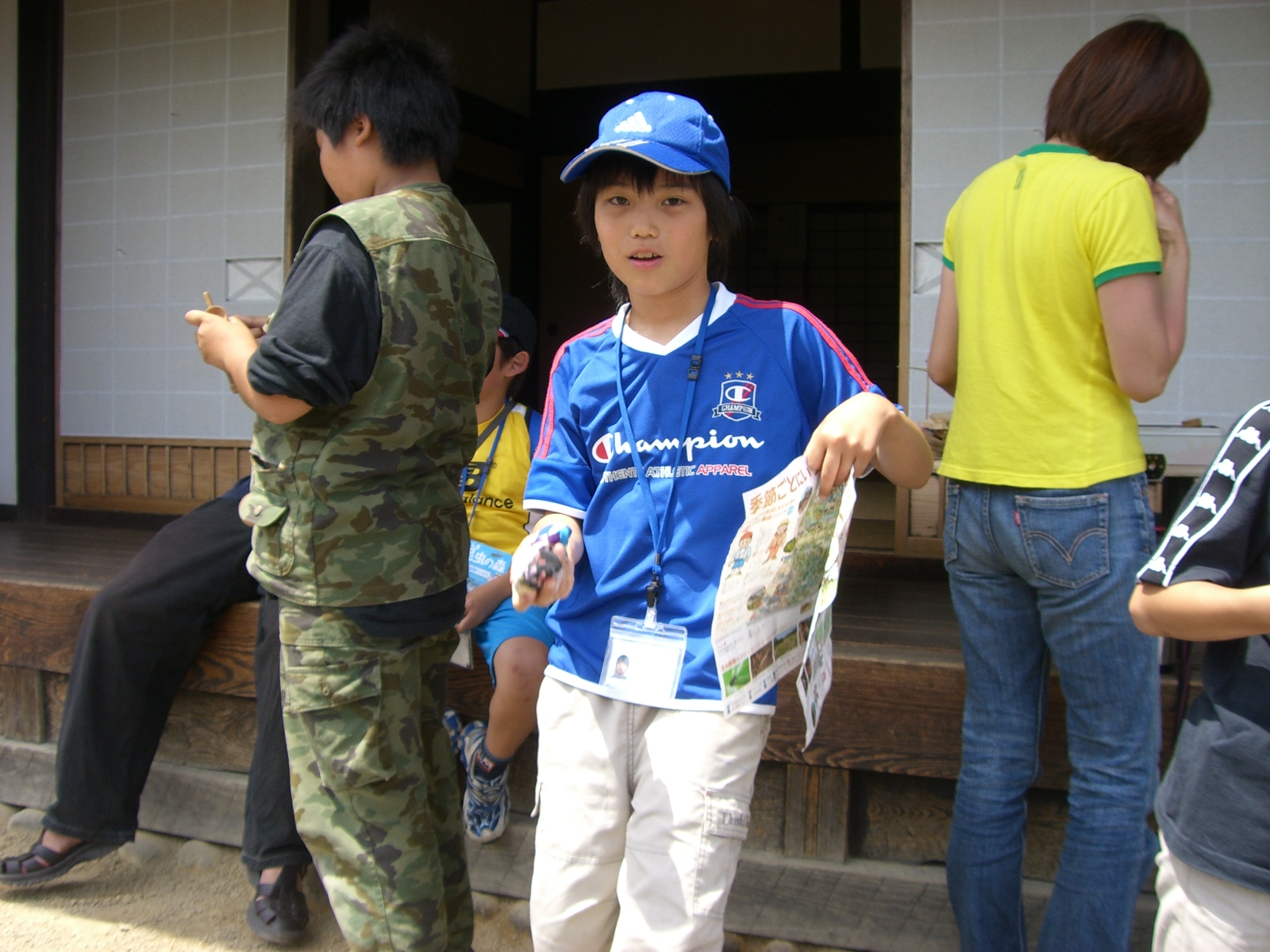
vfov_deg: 37.7
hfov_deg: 49.0
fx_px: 1394
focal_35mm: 38
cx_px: 635
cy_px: 476
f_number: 4.3
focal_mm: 6.2
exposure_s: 1/200
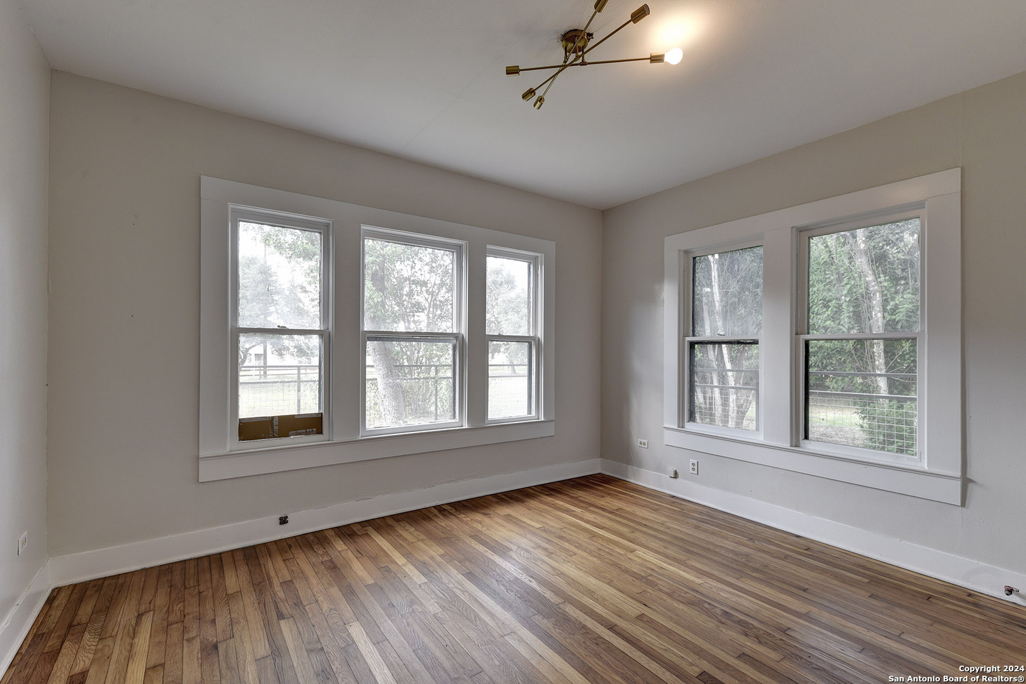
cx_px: 513
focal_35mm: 16
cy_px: 342
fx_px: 456
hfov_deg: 96.7
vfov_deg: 73.7
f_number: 8
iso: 400
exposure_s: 1/20
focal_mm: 16
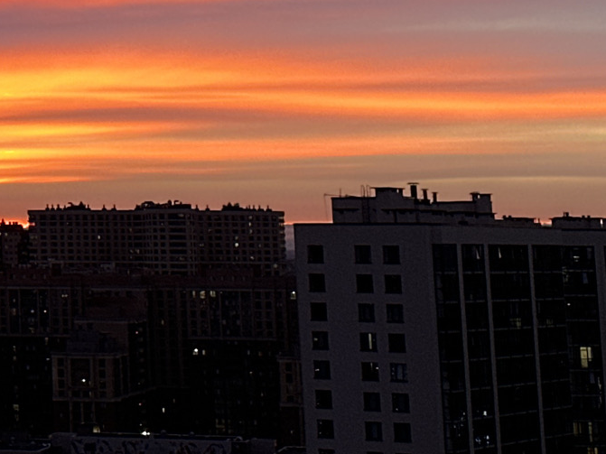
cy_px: -206
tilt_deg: +10.7
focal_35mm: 143
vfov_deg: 10.1
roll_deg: +0.0
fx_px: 2503
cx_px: -294
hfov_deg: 13.1
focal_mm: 6.86
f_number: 1.78
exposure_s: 1/60
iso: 125
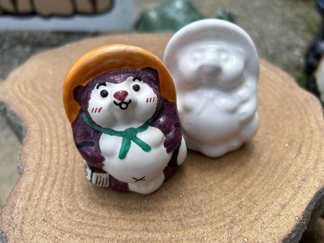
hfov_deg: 67.3
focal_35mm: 26
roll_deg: +0.2
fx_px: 243
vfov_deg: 53.1
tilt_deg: -39.8
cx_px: 162
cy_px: 122
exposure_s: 1/2513
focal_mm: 5.7
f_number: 1.5
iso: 50
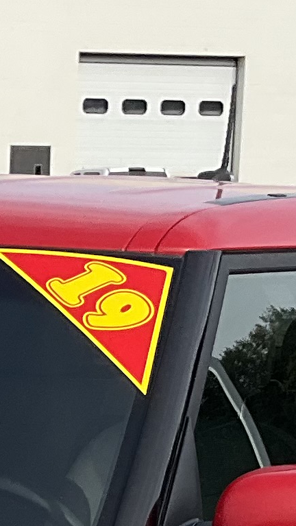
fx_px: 2314
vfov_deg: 12.3
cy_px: 789
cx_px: -177
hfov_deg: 7.2
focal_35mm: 166
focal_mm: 3
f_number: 1.8
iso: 25
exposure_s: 1/1098
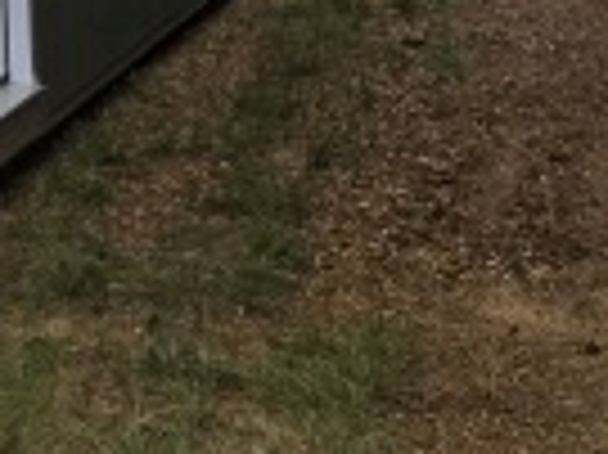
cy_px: -279
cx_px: -482
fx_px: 1913
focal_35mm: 109
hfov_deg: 15.5
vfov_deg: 12.7
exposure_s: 1/2905
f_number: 1.4
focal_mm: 6.5
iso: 64
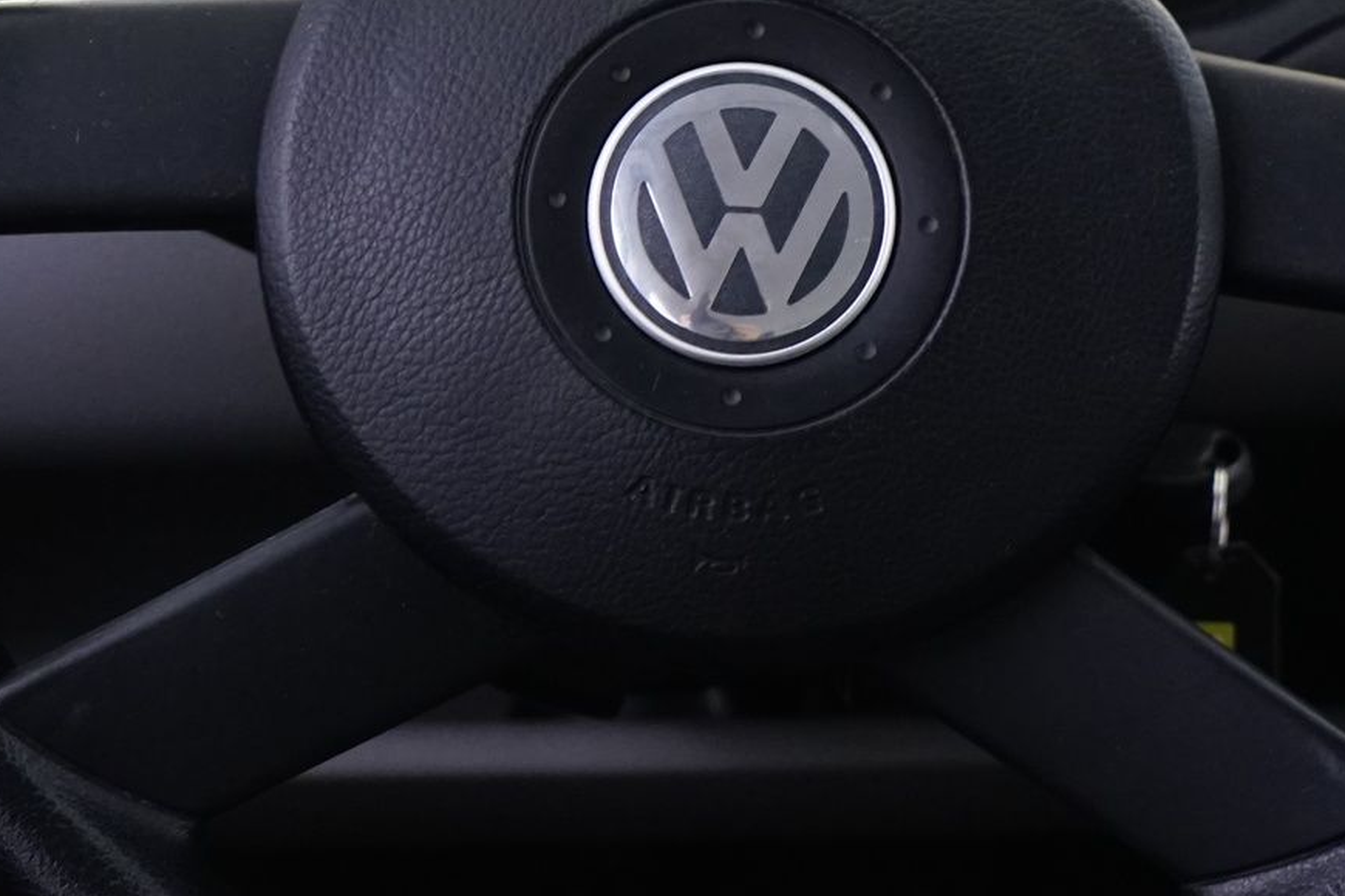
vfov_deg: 14.8
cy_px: 195
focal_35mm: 92
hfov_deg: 22.1
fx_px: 3437
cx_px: 748
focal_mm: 32
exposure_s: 1/10
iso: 2000
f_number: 4.5
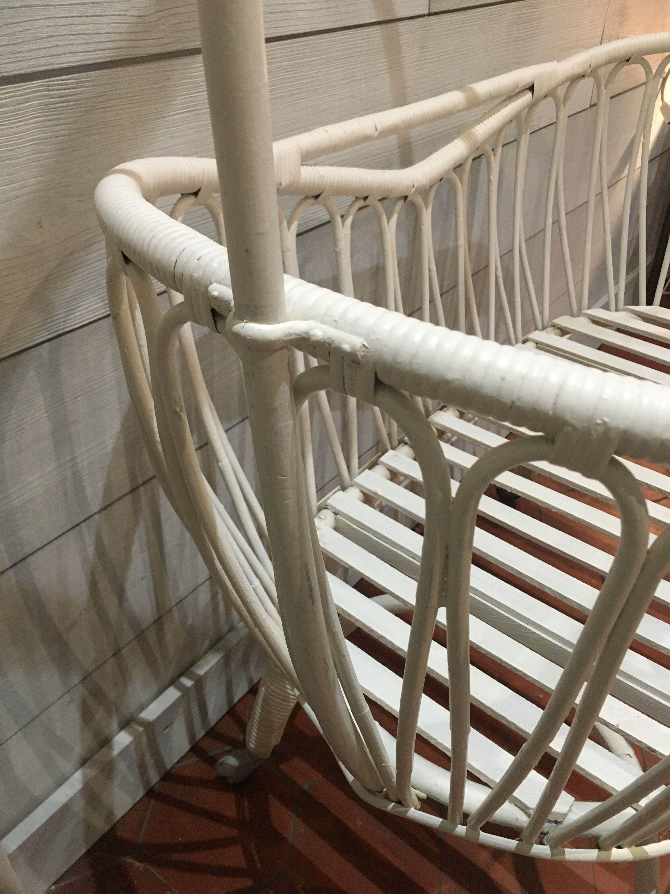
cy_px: 447
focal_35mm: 29
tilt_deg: -35.5
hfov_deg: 48.2
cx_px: 335
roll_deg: -2.3
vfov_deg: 61.7
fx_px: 748
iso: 200
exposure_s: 1/33
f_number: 2.2
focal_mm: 4.15
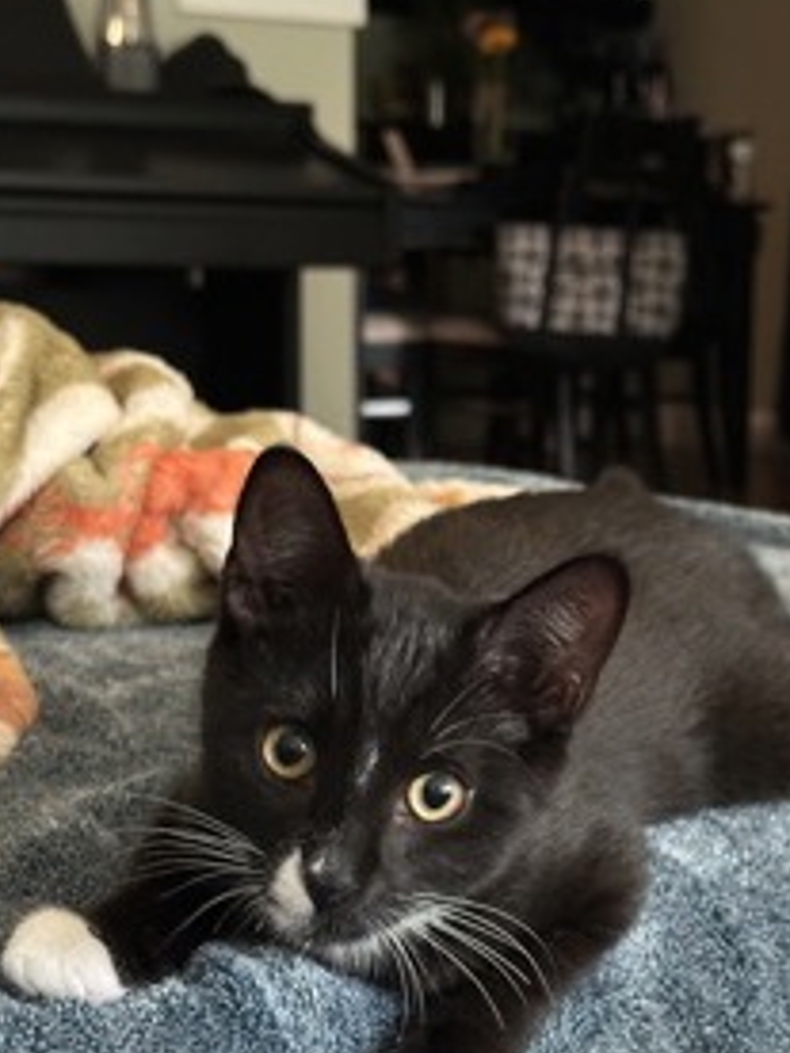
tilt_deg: -11.9
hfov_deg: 20.1
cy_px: 748
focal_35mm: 73
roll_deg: -1.3
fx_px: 2221
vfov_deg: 26.4
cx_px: 487
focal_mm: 6.86
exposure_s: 1/24
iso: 640
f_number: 1.78
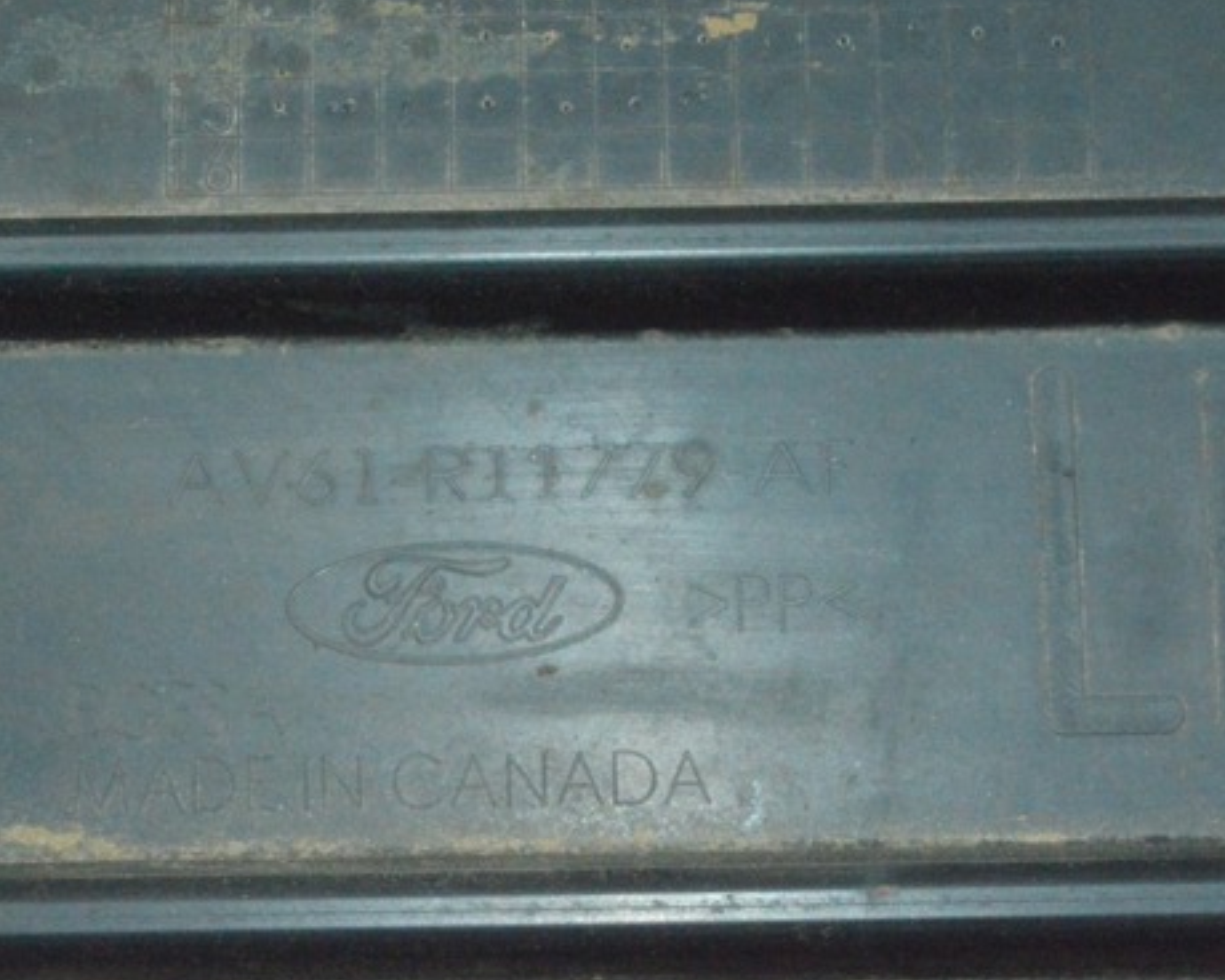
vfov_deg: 14.3
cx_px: 506
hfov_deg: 17.8
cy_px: 510
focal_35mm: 108
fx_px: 3903
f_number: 36
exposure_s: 1/50
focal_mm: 55
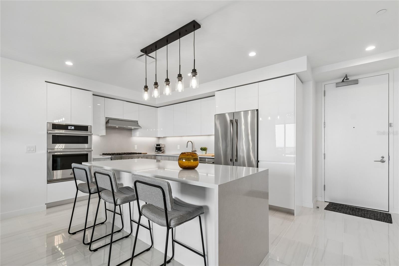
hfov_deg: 100.4
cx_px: 200
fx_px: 166
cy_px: 133
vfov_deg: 77.3
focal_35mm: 15
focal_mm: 10
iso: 100
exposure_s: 1/40
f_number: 7.1
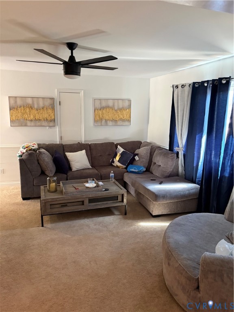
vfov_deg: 67.3
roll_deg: -0.5
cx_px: 117
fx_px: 234
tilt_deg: -10.4
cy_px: 156
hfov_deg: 53.1
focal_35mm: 26
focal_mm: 5.96
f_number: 1.6
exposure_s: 1/40
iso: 400
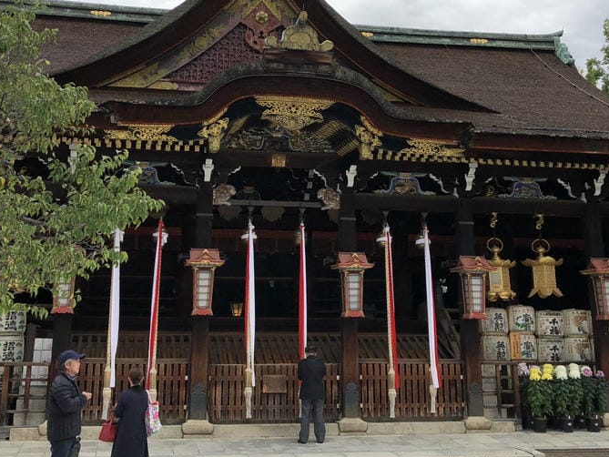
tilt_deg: +15.0
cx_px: 315
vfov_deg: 27.8
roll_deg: +0.0
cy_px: 133
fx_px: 915
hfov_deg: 36.8
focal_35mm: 52
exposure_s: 1/1412
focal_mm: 3.99
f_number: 1.8
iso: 20
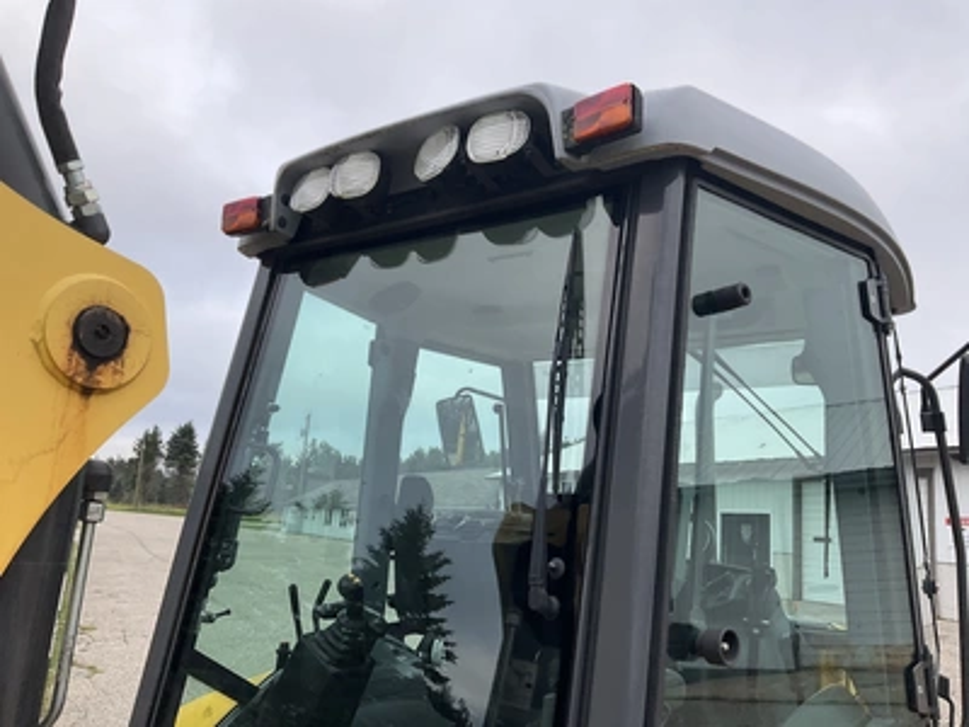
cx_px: 484
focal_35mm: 29
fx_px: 812
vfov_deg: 48.2
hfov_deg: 61.7
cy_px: 364
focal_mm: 3
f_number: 1.8
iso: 25
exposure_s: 1/562
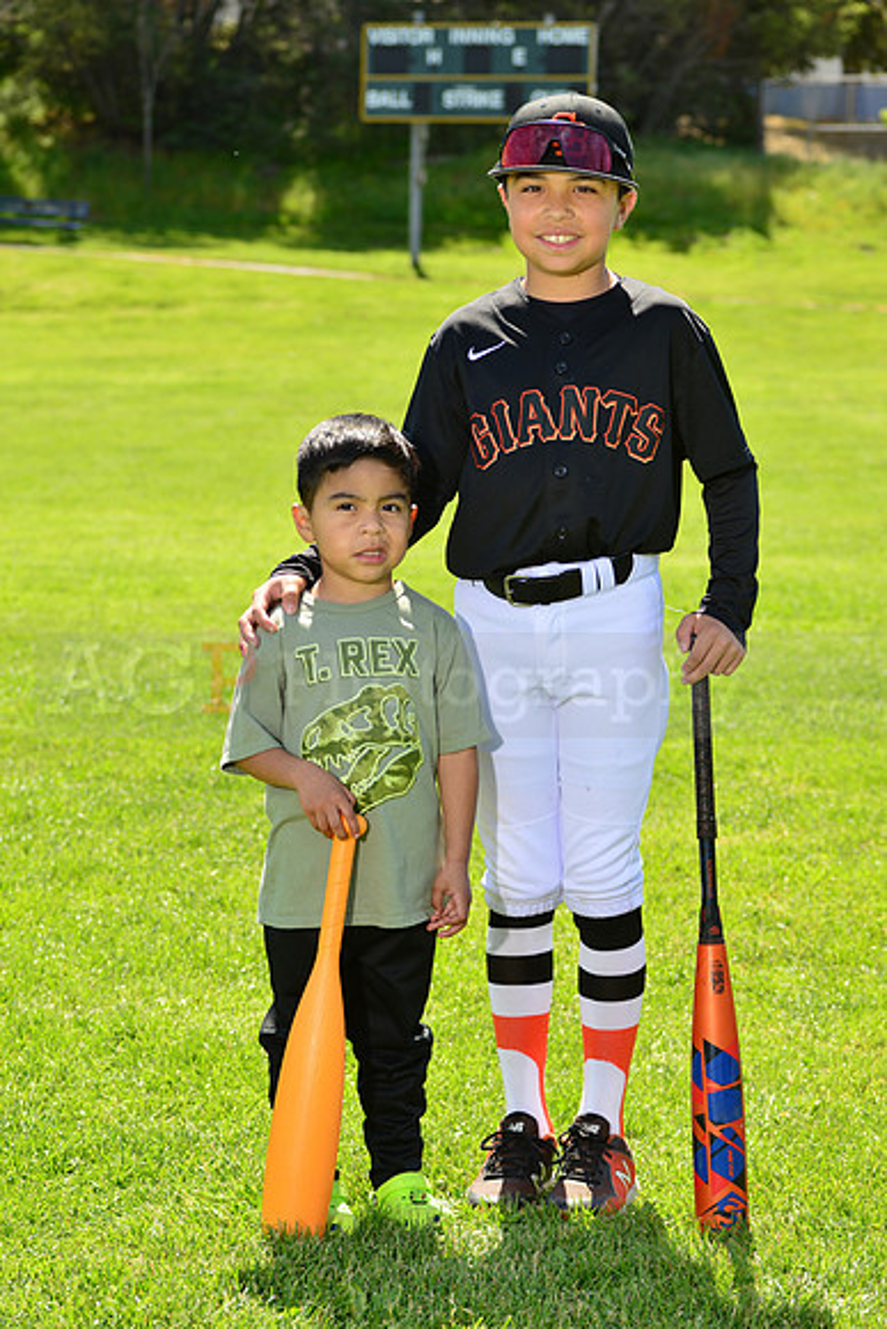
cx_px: 444
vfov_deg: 20.4
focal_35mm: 100
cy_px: 664
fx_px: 3693
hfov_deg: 13.7
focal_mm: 100
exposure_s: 1/250
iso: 200
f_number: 8
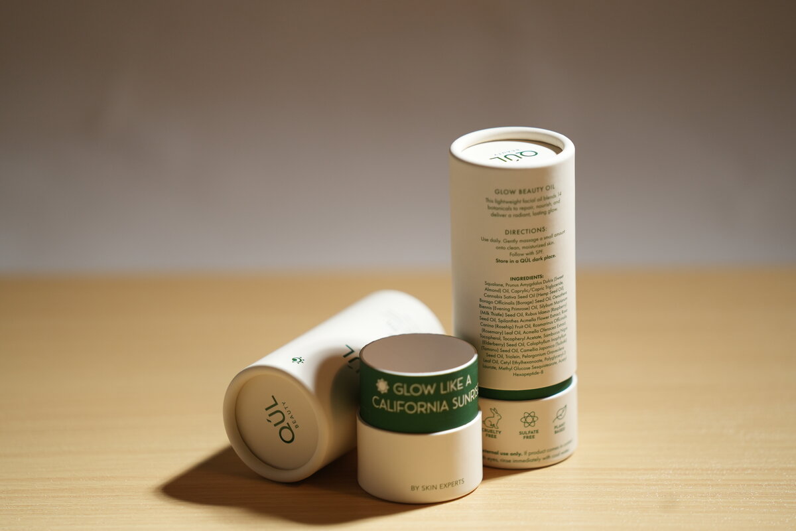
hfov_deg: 11.0
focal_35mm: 187
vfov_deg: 7.3
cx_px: 398
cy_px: 266
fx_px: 4134
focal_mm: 187
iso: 640
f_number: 2.8
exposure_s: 1/1600
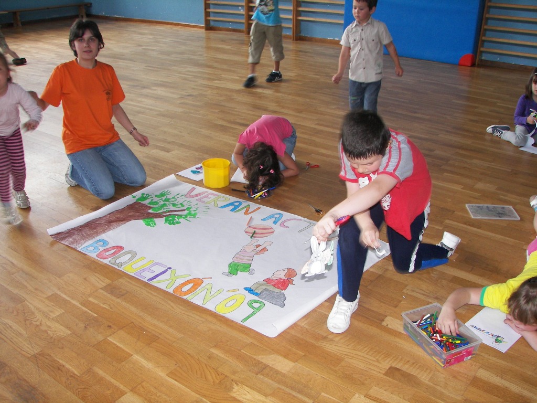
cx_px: 268
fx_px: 558
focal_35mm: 36
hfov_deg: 51.4
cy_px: 202
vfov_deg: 39.7
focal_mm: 6
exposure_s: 1/30
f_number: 2.8
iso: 100
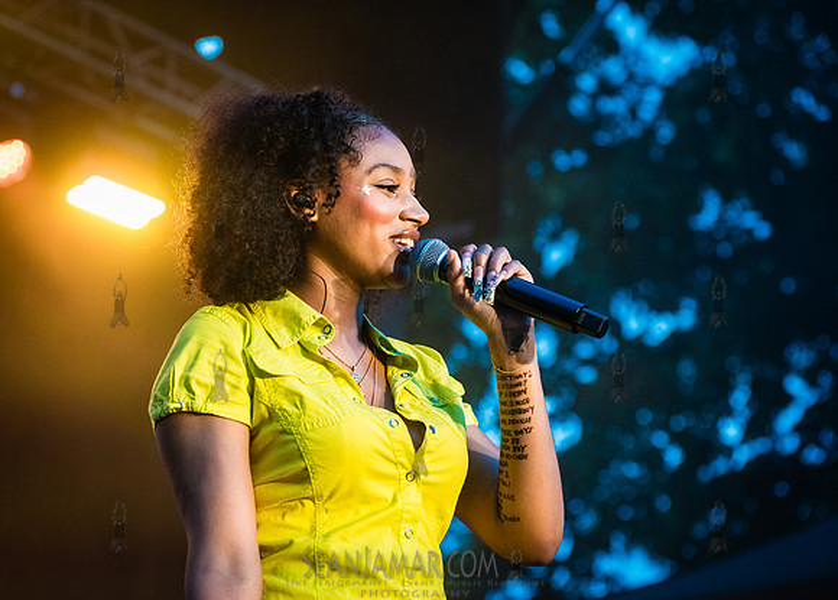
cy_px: 289
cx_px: 372
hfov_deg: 22.9
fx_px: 2071
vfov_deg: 16.5
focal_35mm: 87
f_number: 4
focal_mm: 80
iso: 4000
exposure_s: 1/800
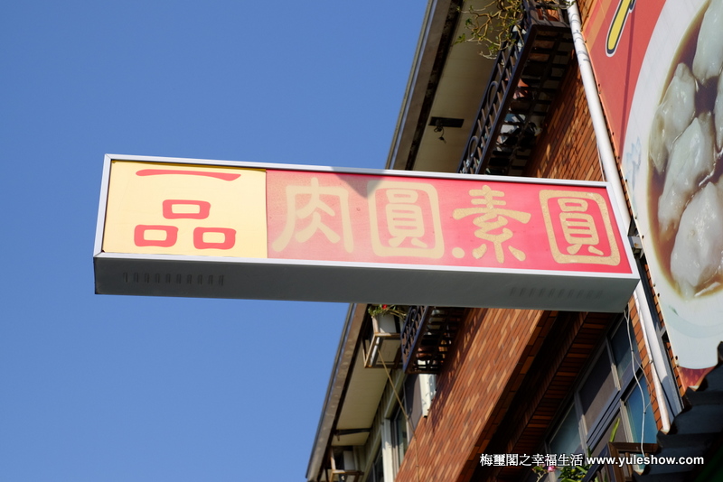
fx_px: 1065
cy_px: 241
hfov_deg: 37.5
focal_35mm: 53
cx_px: 362
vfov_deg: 25.5
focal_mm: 35
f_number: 4
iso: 400
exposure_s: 1/4000
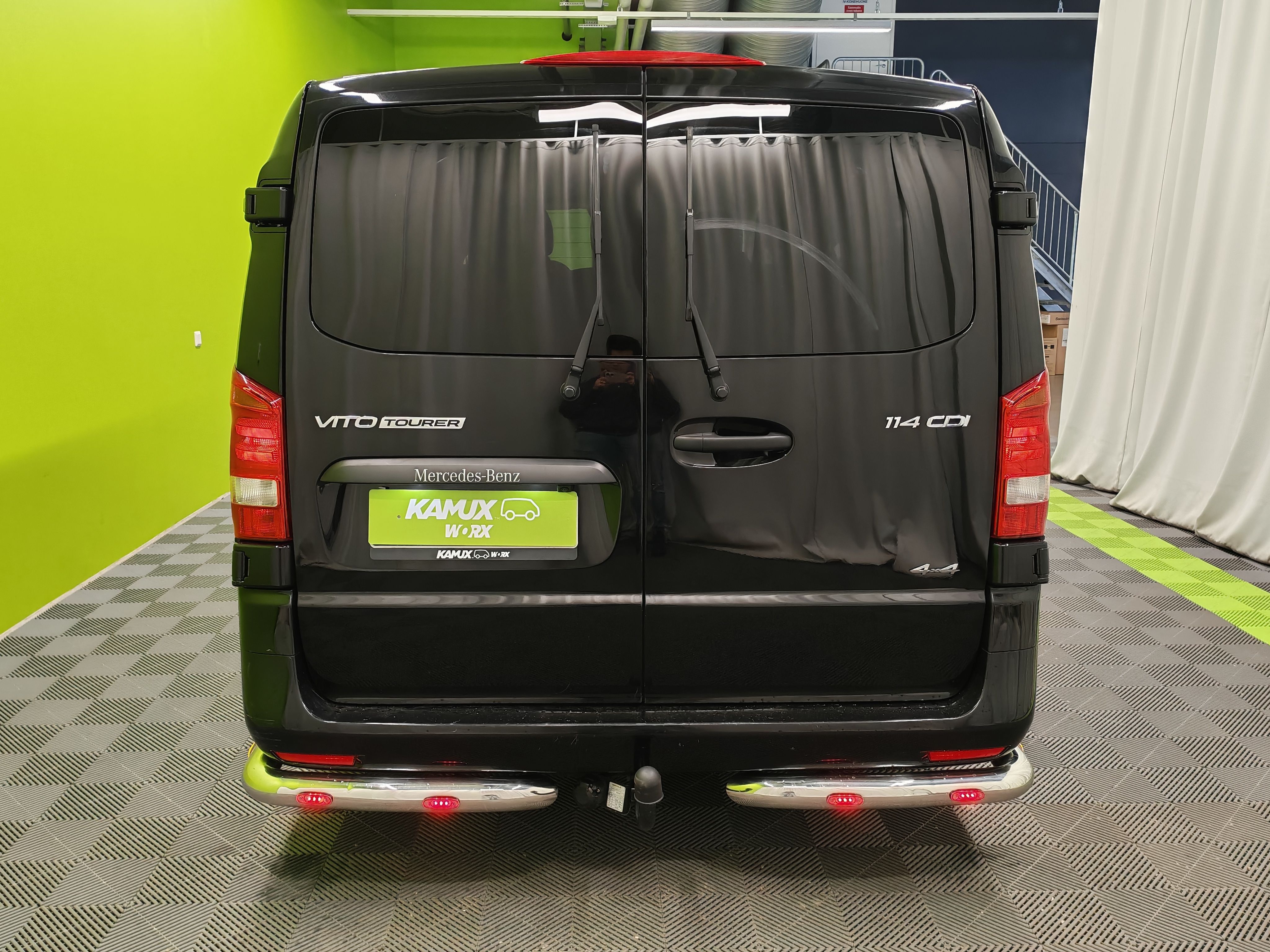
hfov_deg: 60.0
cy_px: 476
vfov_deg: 46.8
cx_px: 635
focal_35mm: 30
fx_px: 1101
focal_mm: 6.12
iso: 640
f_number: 1.9
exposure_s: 1/100
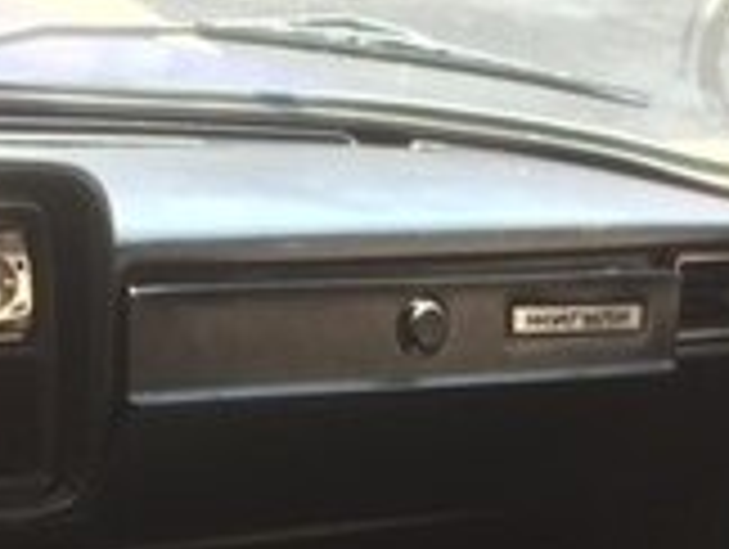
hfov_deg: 16.7
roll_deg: -11.4
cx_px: 333
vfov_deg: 11.7
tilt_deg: -31.0
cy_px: 965
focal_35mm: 118
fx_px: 2489
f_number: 2.2
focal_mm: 4.15
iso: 32
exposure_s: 1/100
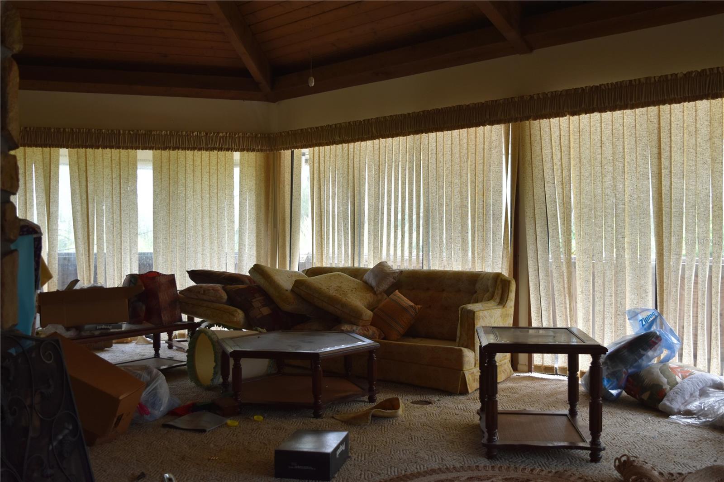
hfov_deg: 53.1
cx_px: 362
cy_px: 241
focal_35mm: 36
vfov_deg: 36.9
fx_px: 724
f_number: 5
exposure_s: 1/100
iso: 400
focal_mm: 24
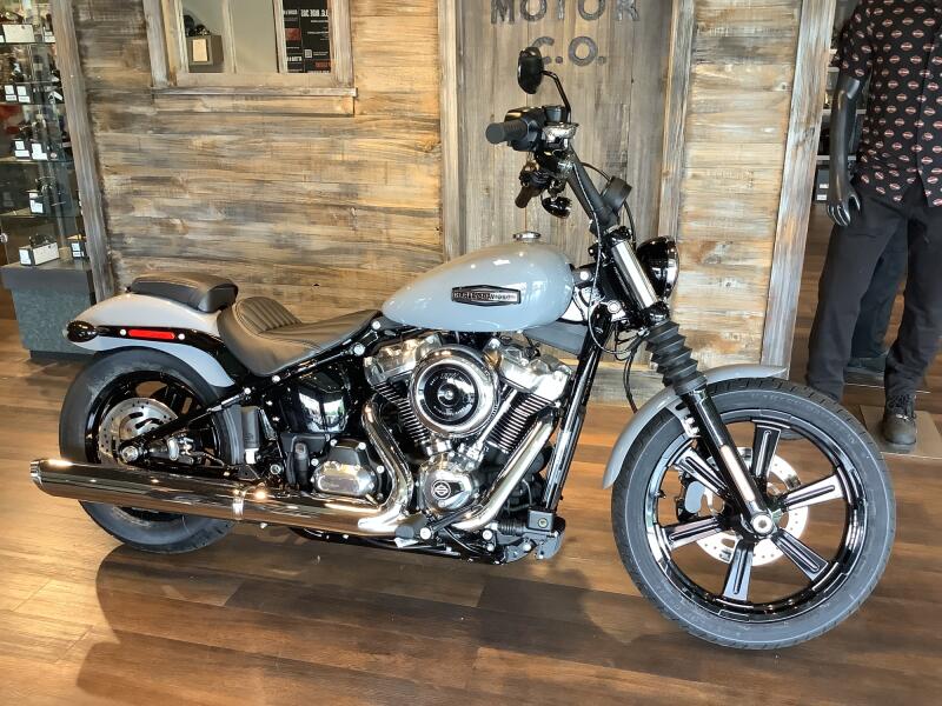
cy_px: 353
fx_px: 844
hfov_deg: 58.4
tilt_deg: -20.7
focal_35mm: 31
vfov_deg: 45.4
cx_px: 471
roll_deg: +0.9
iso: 200
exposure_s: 1/50
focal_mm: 3.3
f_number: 2.4
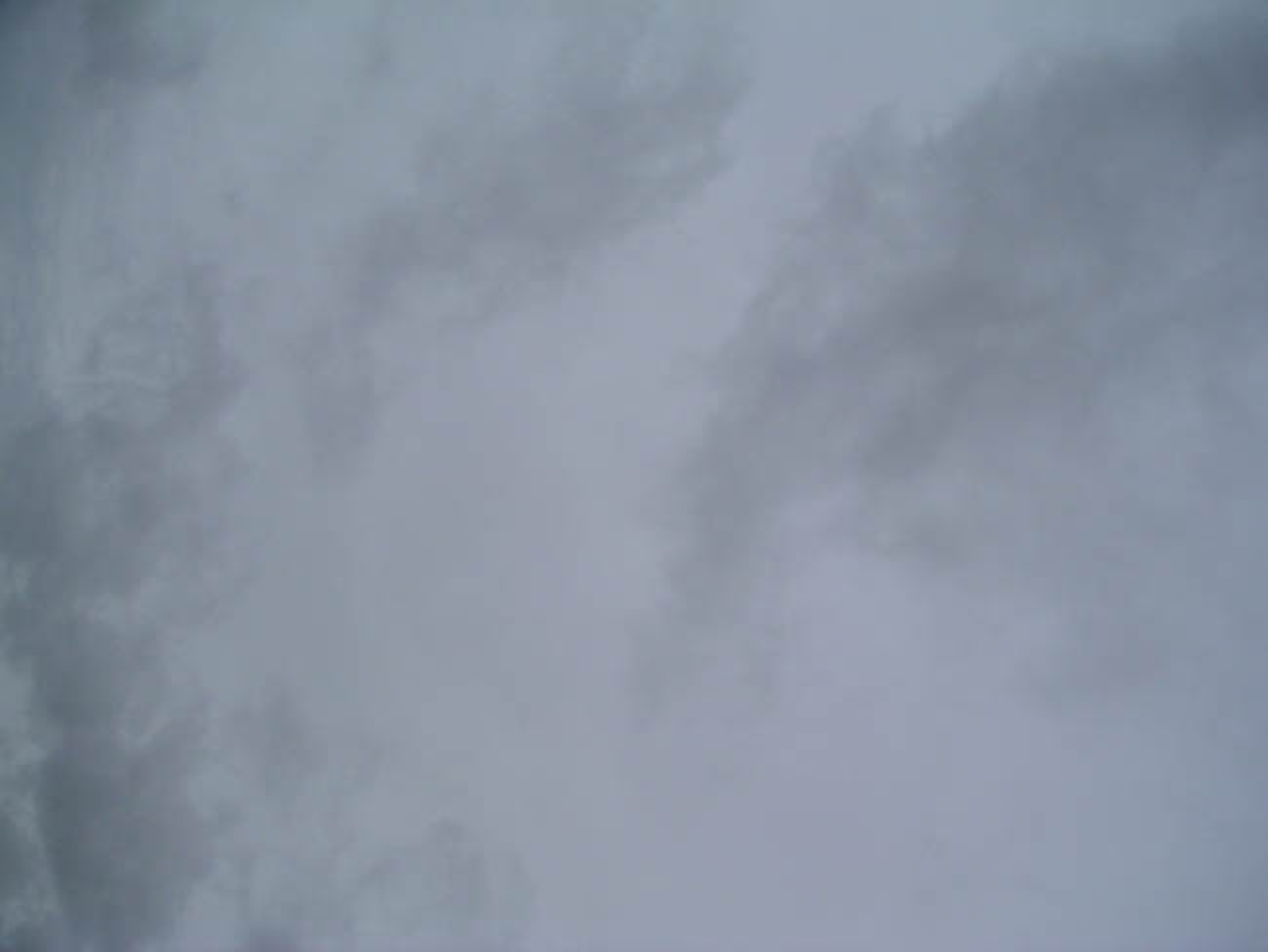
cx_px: 634
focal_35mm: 38
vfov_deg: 37.7
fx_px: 1392
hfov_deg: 49.0
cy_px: 476
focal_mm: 6
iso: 50
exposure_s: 1/350
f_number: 6.7
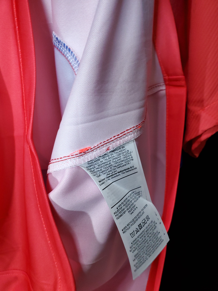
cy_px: 146
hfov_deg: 53.1
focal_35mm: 26
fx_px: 218
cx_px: 109
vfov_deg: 67.3
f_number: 2.4
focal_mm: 4.3
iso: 250
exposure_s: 1/20
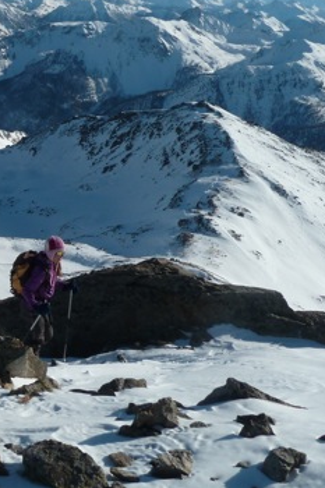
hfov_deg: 23.9
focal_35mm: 52
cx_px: -52
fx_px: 705
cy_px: 125
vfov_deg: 37.3
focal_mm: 4.1
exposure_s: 1/640
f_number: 5.6
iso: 80
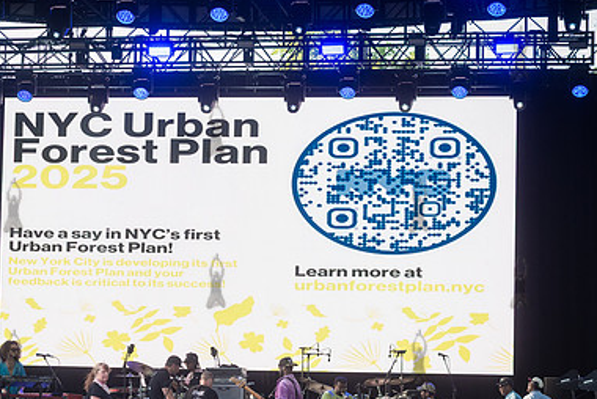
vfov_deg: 11.2
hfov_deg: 16.7
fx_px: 2025
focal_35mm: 122
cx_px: 215
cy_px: 280
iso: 800
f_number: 5
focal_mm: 80
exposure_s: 1/640
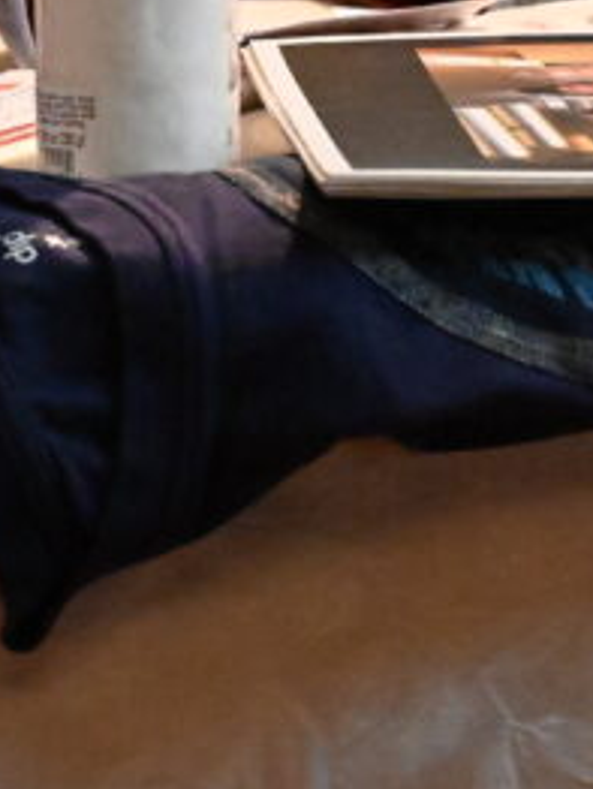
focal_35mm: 620
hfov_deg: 2.4
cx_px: 786
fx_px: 14138
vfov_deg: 3.2
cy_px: -200
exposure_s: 1/200
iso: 12800
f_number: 7.1
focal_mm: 110
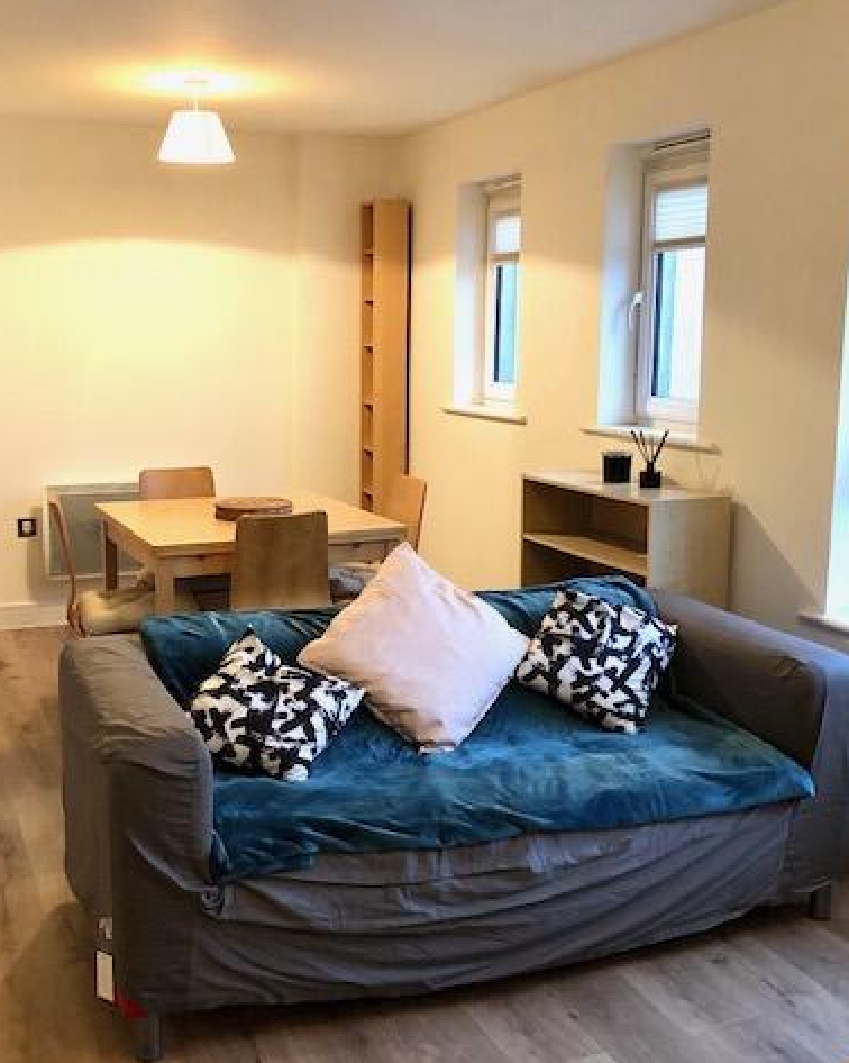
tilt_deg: -8.9
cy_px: 533
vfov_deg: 49.1
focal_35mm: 37
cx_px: 364
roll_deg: -1.4
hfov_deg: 40.0
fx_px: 1163
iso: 100
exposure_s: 1/17
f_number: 1.8
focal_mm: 3.99
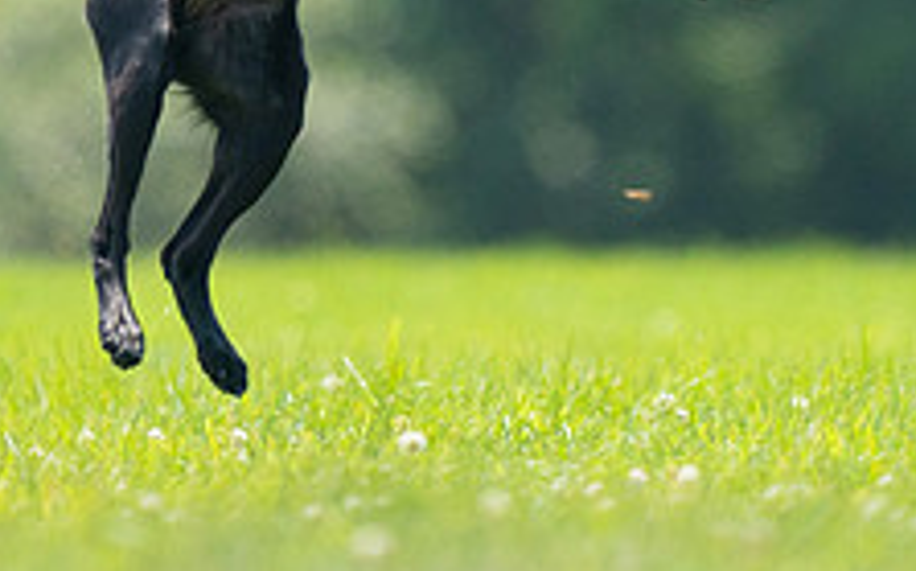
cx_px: 288
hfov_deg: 1.3
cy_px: -195
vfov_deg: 0.8
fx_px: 39663
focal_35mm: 1590
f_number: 6.3
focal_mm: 600
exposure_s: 1/4000
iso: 2500
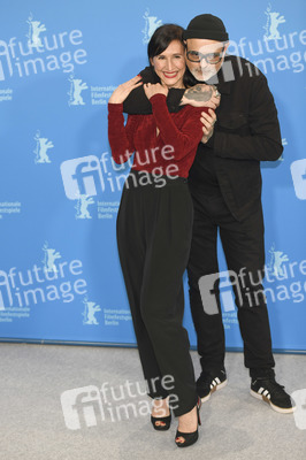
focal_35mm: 70
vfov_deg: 28.9
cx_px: 153
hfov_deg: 19.4
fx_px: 894
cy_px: 230
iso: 800
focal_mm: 70
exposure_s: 1/320
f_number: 3.5
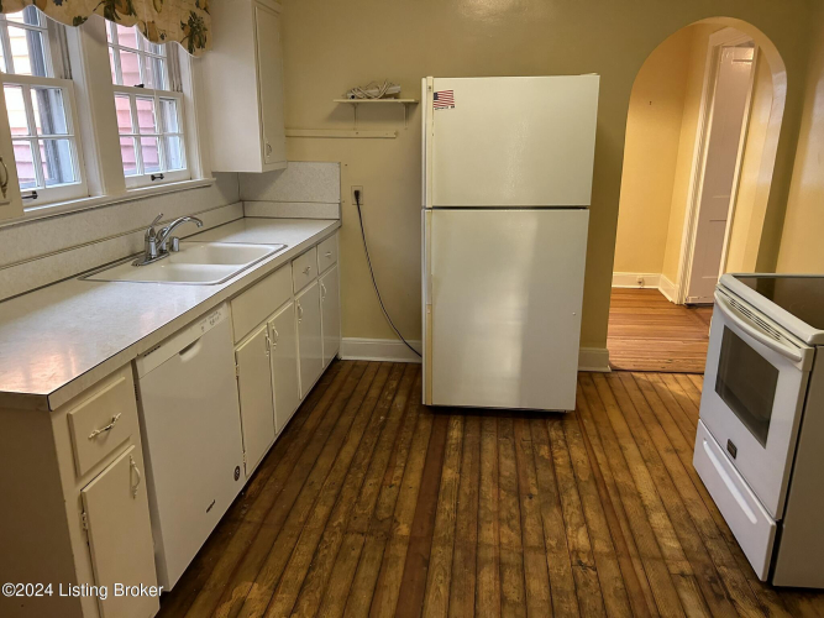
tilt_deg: -16.6
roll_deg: +0.0
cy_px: 309
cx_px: 412
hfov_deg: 67.3
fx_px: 619
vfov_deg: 53.0
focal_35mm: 26
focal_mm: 5.7
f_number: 1.5
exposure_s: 1/60
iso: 200
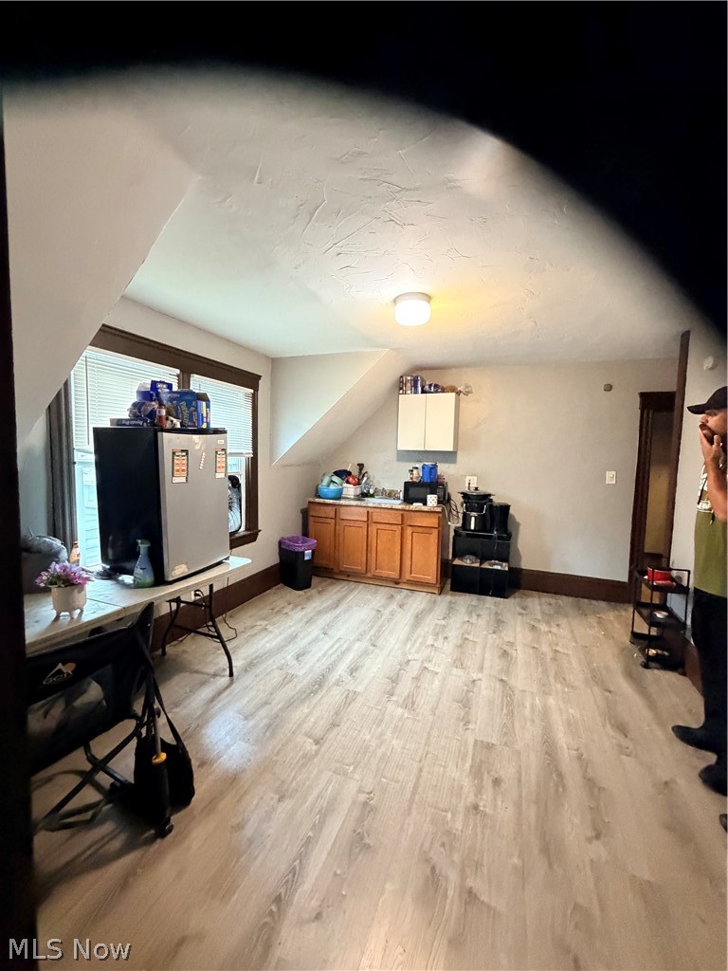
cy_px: 486
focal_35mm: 14
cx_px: 364
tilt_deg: -4.2
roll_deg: -2.1
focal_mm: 2.22
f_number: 2.2
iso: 1000
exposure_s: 1/60
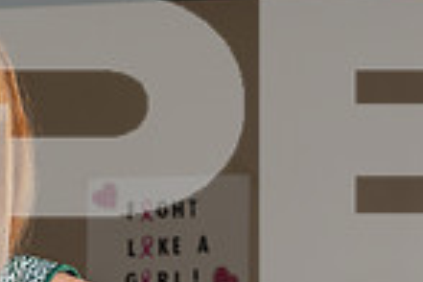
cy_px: 494
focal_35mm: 240
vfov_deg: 5.6
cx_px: -132
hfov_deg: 8.5
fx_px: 2820
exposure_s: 1/250
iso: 320
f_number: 7.1
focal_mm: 61
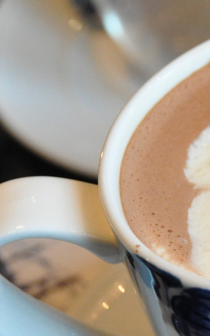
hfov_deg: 5.8
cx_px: 387
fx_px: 2031
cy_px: 290
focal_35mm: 222
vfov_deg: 9.4
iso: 2000
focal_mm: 48
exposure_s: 1/50
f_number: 7.1
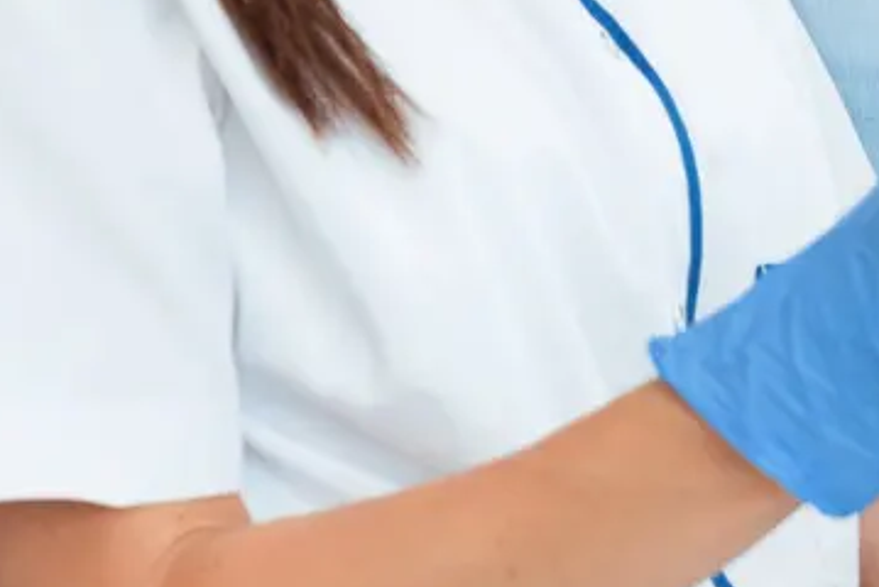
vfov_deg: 6.9
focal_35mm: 196
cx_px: 923
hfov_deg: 10.4
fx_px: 4789
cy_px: -237
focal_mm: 55
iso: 200
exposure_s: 1/200
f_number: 5
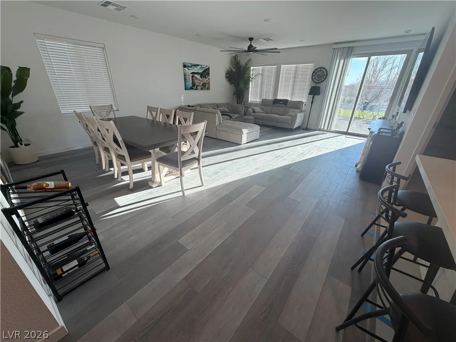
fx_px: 184
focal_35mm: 14
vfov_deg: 85.7
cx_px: 228
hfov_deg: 102.1
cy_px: 171
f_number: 2.2
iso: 50
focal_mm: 2.22
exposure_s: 1/120
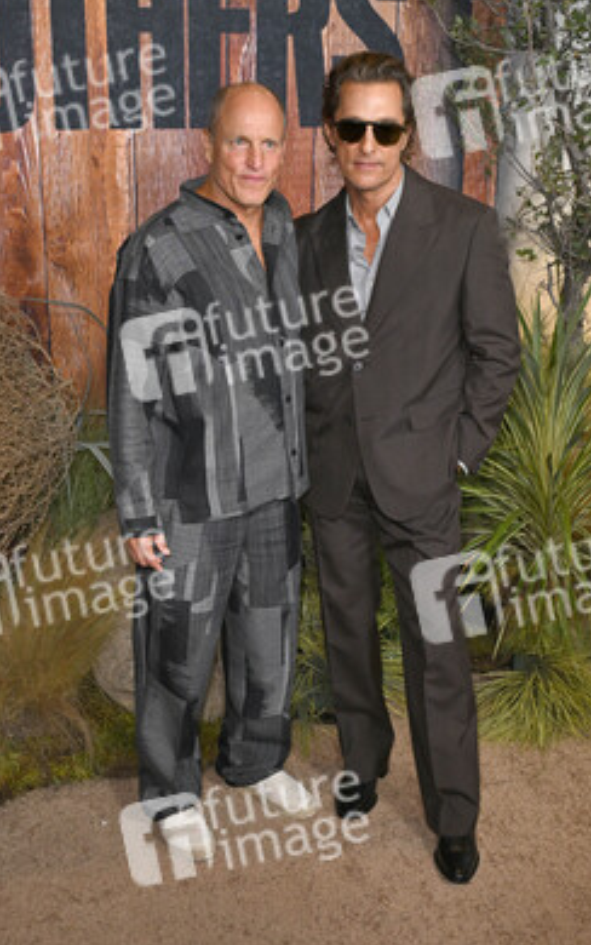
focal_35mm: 46
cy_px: 465
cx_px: 315
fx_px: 1185
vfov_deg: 43.5
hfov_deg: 28.0
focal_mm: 44
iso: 1000
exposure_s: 1/250
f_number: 7.1
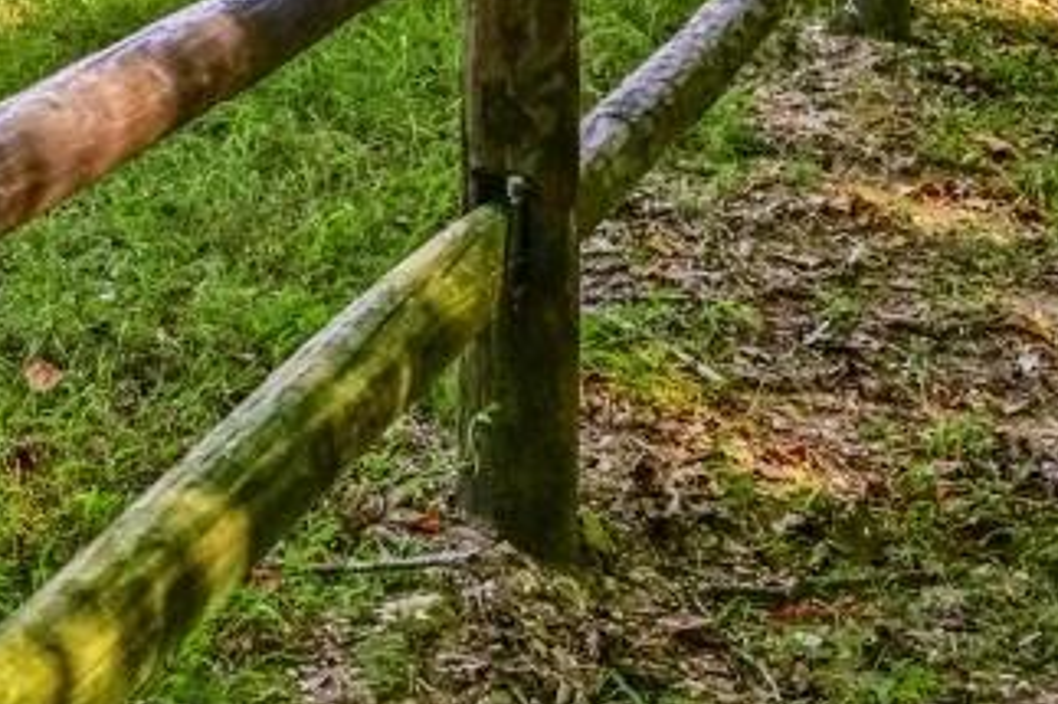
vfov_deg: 11.8
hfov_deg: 18.2
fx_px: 3260
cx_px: 124
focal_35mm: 111
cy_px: -344
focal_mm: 28
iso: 6400
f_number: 8
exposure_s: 1/3200
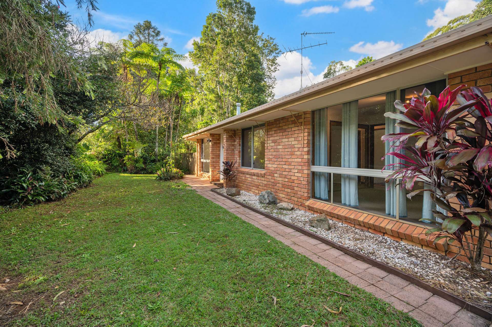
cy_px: 164
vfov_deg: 75.4
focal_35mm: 16
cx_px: 246
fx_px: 212
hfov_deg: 98.6
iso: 200
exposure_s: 1/250
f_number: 4.5
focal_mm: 15.5
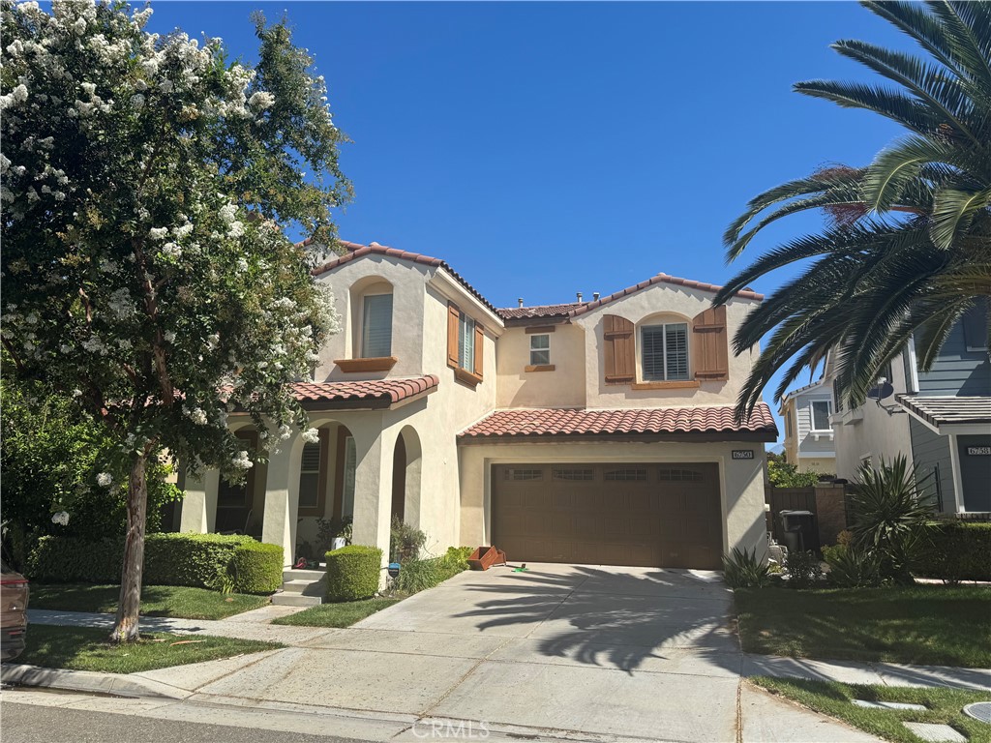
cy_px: 372
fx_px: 687
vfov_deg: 56.8
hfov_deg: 71.6
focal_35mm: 24
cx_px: 496
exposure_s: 1/4310
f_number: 1.78
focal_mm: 6.76
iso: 80
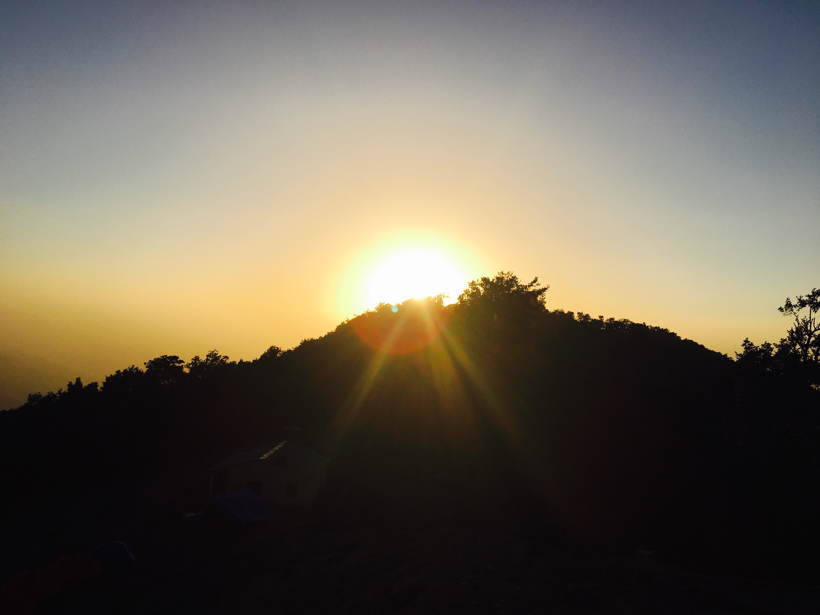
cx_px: 410
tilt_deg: +3.7
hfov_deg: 61.7
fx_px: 687
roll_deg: -3.6
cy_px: 308
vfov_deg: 48.2
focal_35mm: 29
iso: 25
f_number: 2.2
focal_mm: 4.15
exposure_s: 1/3205
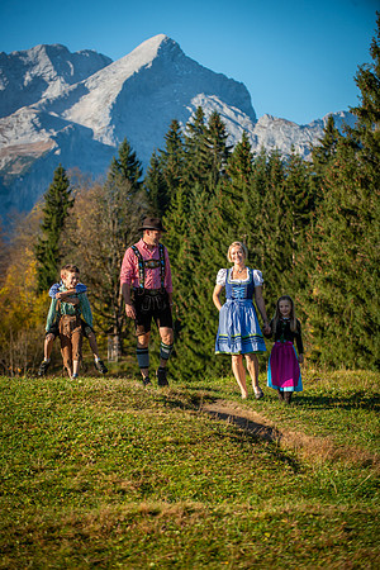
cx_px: 190
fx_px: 1900
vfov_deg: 17.1
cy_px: 285
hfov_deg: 11.4
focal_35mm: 120
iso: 200
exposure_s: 1/1250
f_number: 5
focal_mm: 120
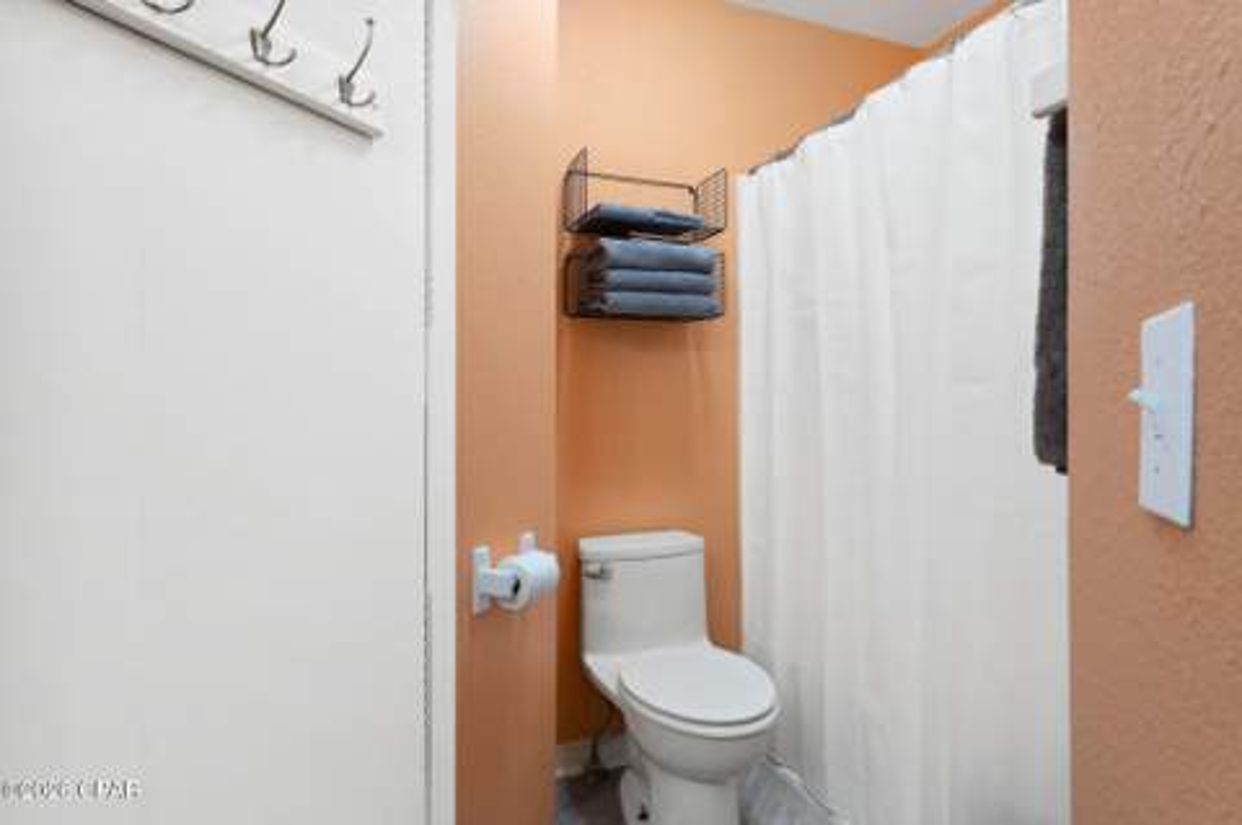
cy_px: 412
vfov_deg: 66.7
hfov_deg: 89.4
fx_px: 627
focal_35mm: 18
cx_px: 621
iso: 400
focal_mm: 18.2
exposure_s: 1/6
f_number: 8
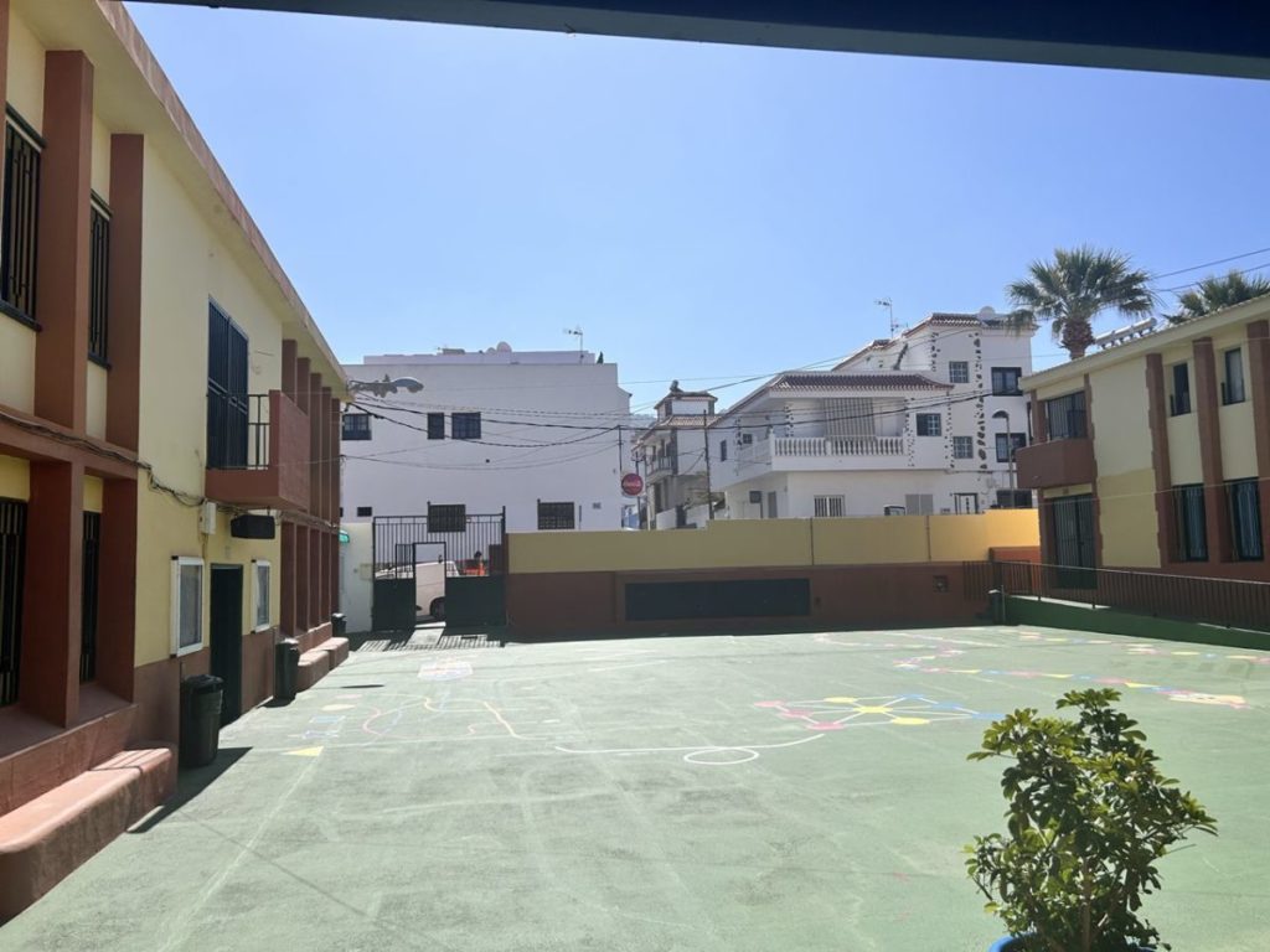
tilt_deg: +3.0
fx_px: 954
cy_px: 476
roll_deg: +0.9
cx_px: 635
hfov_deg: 67.3
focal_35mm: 26
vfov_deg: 53.1
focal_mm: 5.7
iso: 50
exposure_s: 1/7463
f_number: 1.5
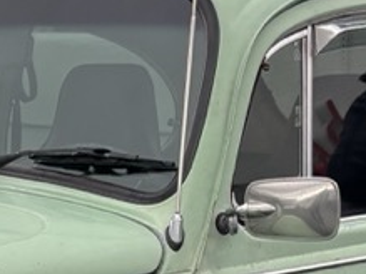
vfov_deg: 9.6
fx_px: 1606
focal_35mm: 152
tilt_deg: -10.5
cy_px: 356
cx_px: -60
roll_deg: +0.7
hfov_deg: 12.7
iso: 50
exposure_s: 1/1047
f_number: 1.6
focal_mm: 5.96
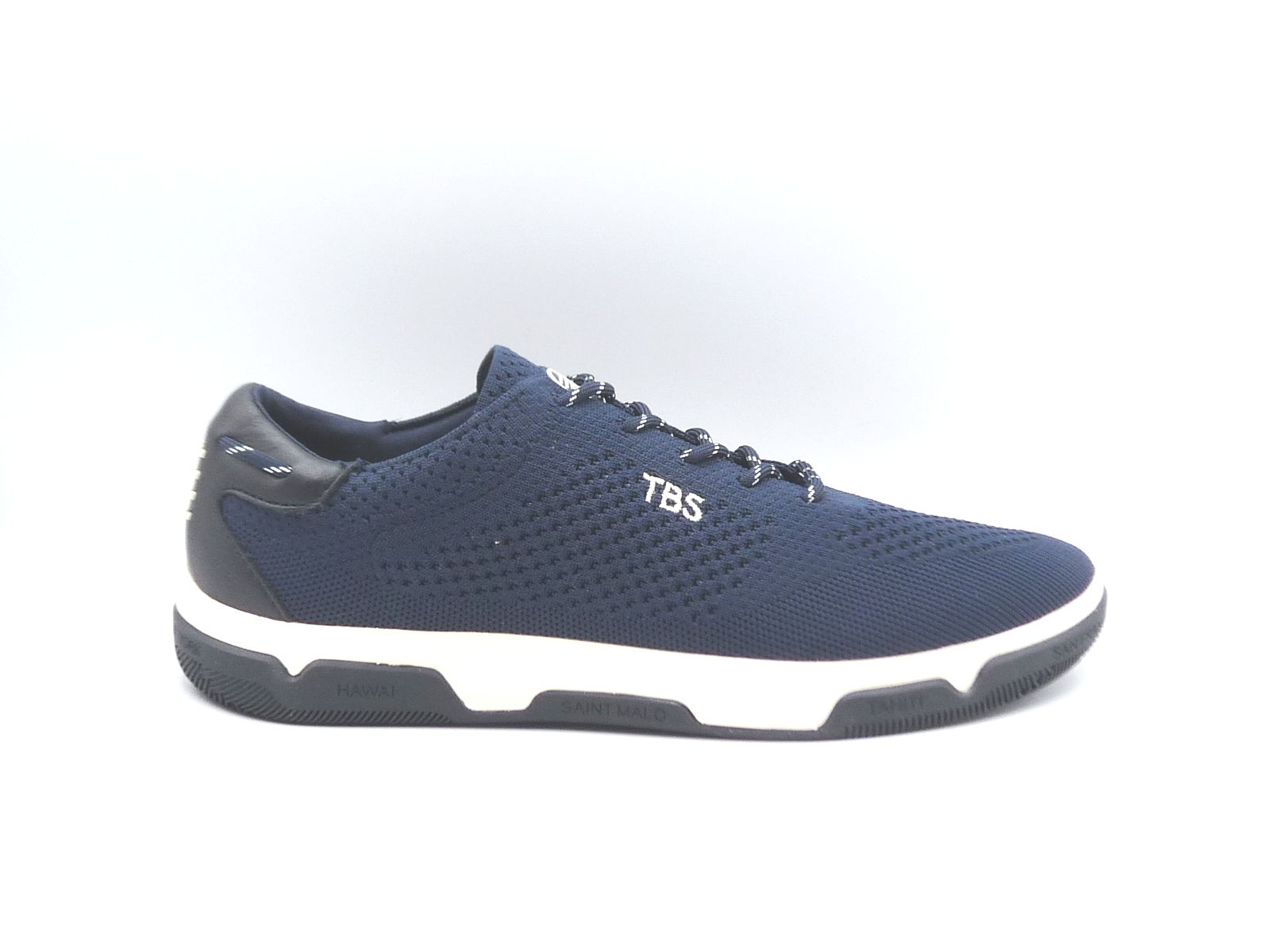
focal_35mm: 45
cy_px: 476
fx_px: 1651
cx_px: 635
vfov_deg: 32.2
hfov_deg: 42.1
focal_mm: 4.8
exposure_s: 1/160
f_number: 4
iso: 100
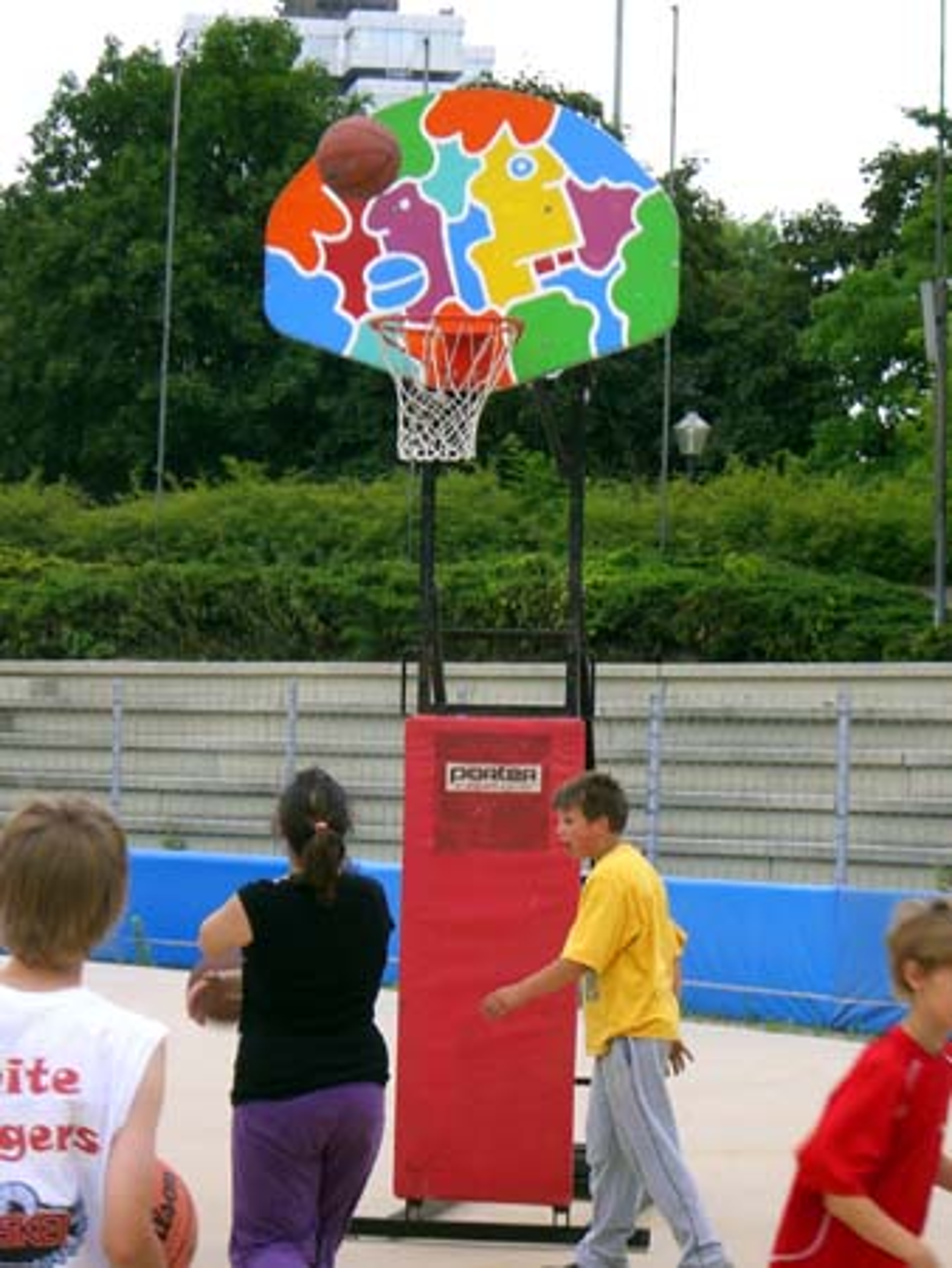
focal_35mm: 114
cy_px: 634
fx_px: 4176
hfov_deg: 13.0
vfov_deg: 17.3
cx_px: 476
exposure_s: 1/100
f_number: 5.2
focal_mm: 18.6
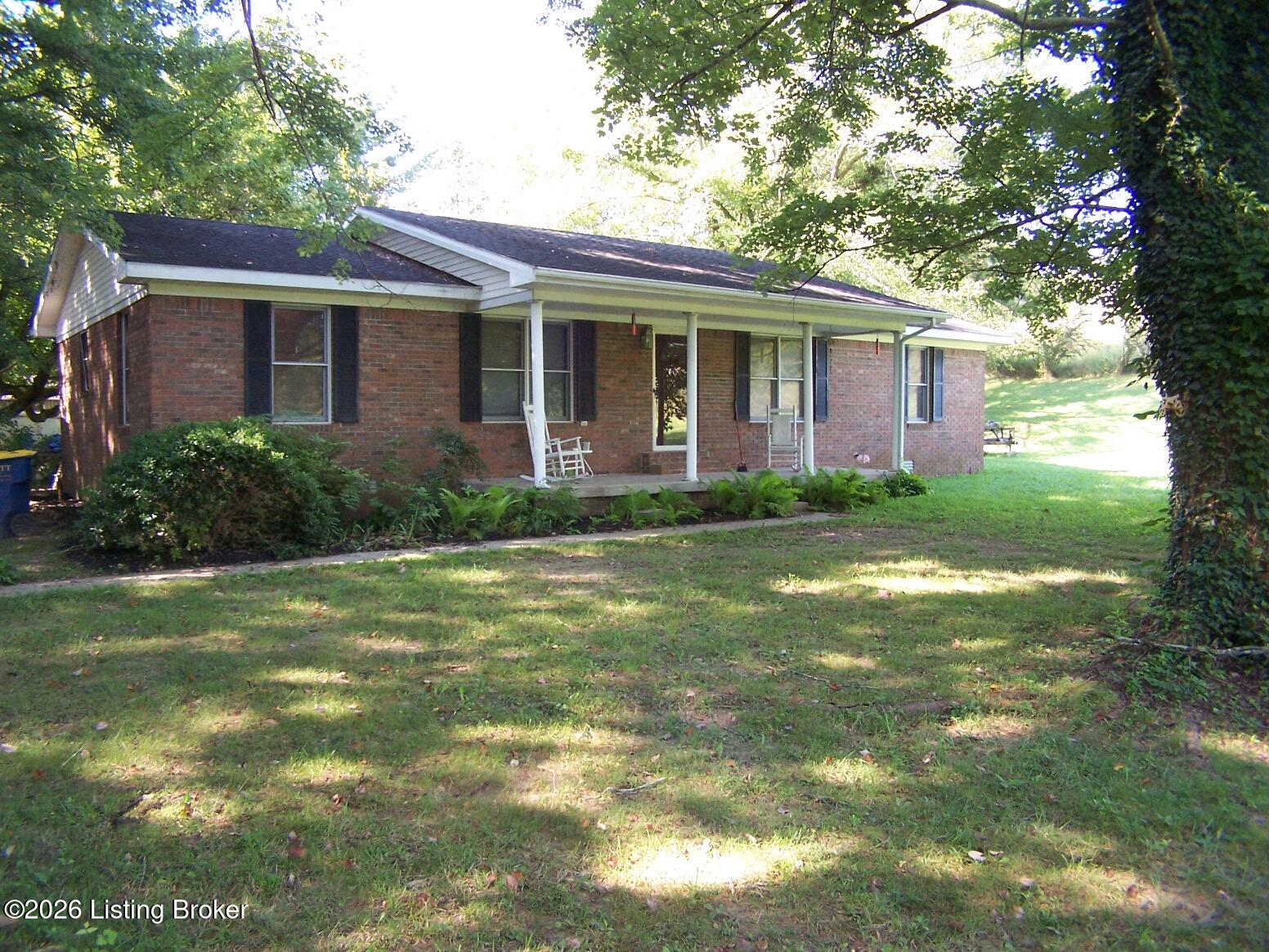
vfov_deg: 37.7
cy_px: 476
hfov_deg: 49.0
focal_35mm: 38
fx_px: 1393
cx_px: 634
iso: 140
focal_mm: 6.3
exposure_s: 1/60
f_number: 2.8
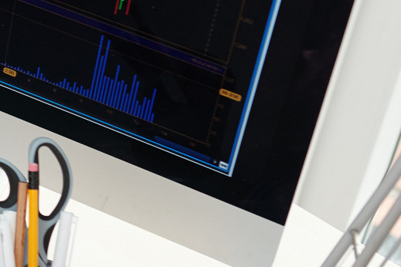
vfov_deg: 8.7
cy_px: 3
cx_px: -437
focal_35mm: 156
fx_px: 1738
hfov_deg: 11.6
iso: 400
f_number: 3.2
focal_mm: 35
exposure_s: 1/160
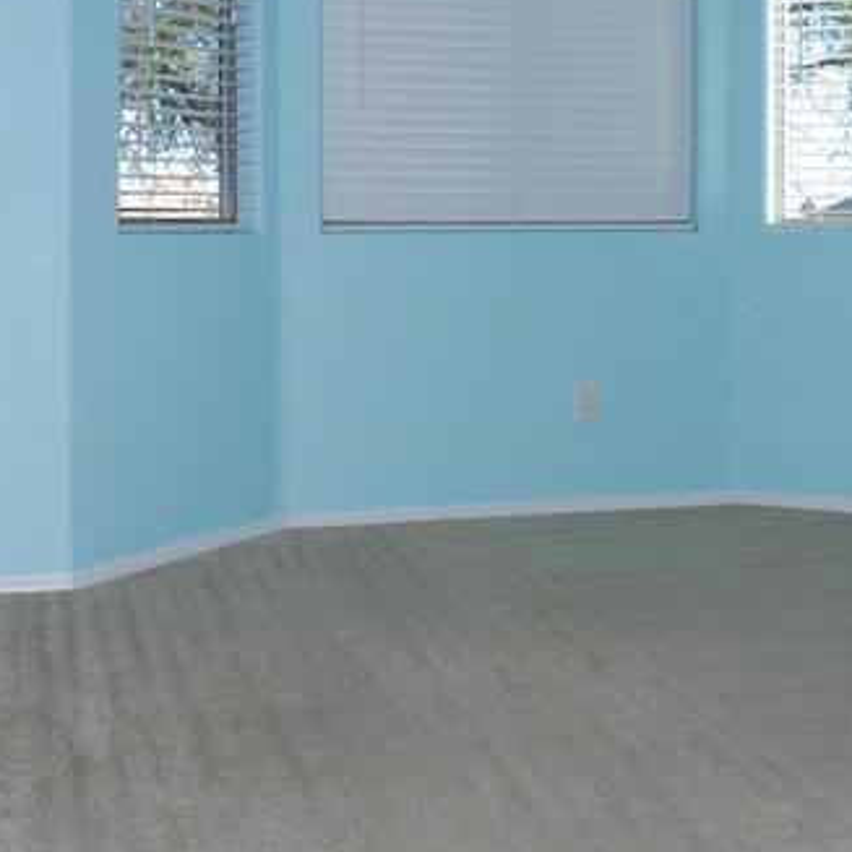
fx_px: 1504
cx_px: 534
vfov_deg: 31.3
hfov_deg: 31.5
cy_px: 255
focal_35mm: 54
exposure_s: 1/125
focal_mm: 18
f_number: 4
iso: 100
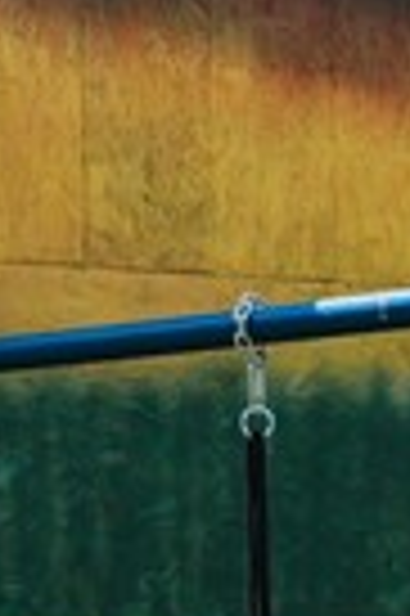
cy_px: 459
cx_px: -237
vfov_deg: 7.9
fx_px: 4470
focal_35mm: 261
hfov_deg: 5.2
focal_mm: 35
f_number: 6.3
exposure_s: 1/160
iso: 100
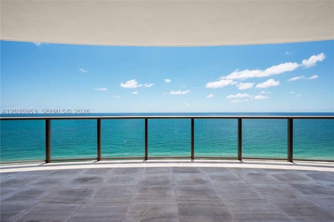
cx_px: 167
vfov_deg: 81.0
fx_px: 130
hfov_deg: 104.3
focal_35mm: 14
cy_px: 111
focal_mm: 14
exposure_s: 1/250
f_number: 8
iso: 200
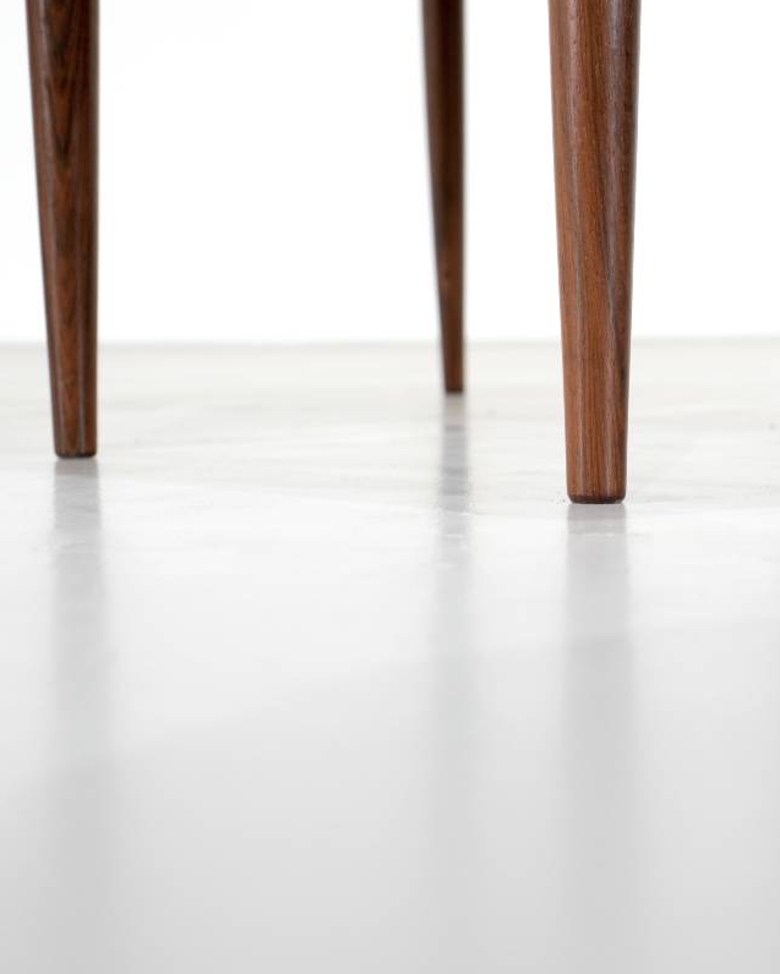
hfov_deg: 20.1
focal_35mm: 75
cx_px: 673
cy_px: 486
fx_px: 2164
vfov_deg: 25.4
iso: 800
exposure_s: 1/30
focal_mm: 35
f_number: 7.1
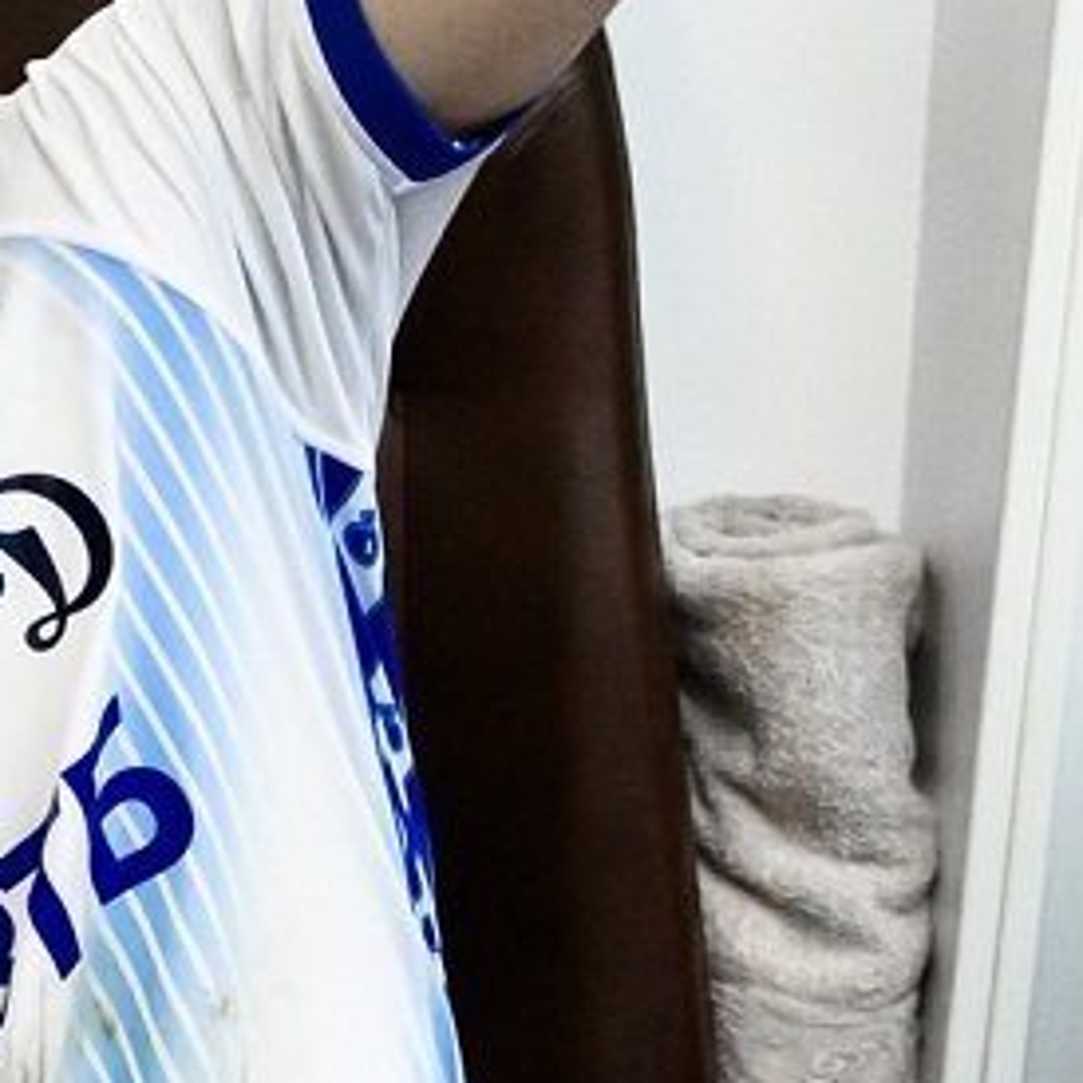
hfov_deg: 13.6
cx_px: -617
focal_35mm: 119
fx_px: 4212
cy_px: 405
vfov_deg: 14.6
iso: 3200
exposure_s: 1/500
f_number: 4
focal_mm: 32
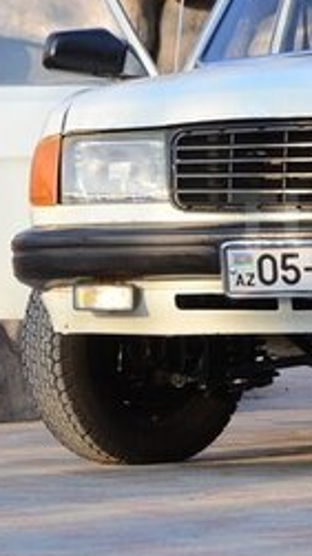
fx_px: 4976
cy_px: 223
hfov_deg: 3.6
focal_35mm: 338
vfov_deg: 6.4
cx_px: 454
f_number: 6.3
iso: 400
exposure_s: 1/640
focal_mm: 82
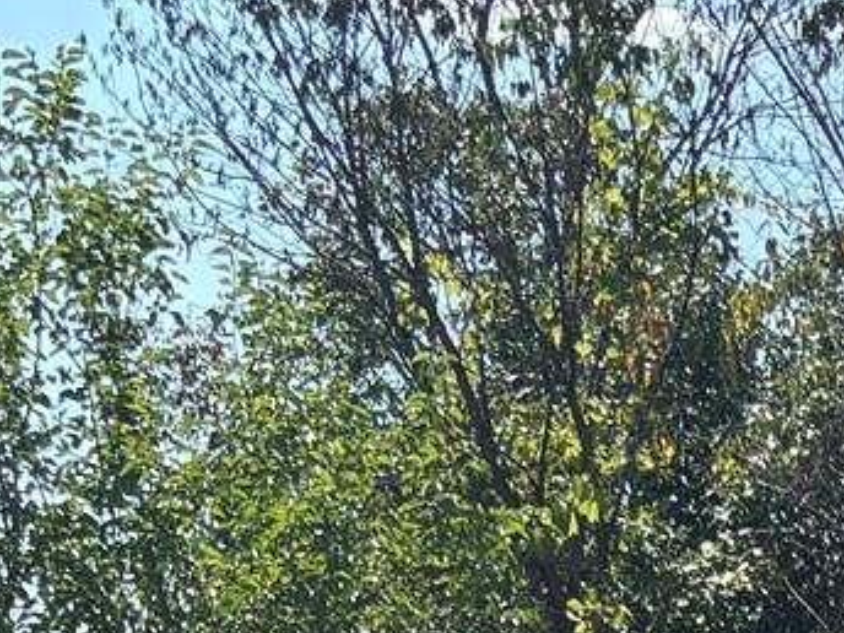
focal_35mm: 155
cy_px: 1364
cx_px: 1440
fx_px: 3779
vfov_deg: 8.9
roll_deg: +0.2
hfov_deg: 11.9
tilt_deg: -2.2
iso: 50
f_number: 1.6
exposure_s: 1/3021
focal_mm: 5.96
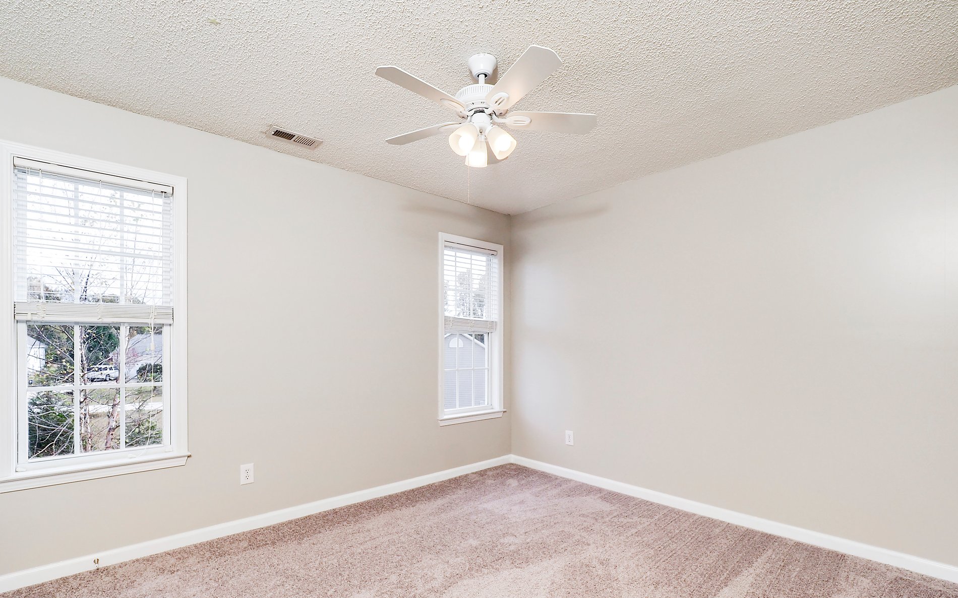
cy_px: 363
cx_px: 468
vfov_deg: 70.4
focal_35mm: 16
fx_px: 418
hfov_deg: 97.8
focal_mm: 7
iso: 100
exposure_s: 1/200
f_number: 5
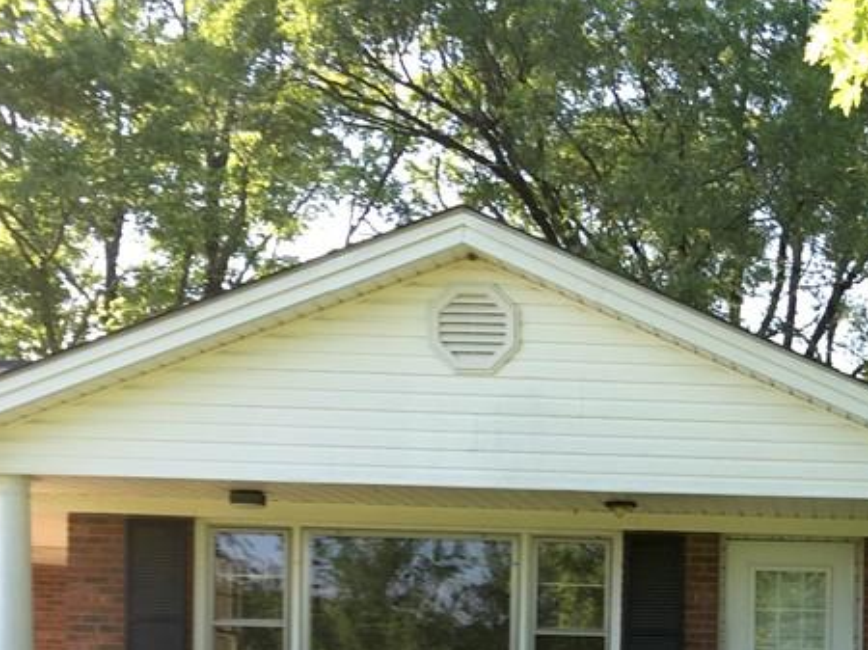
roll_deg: -1.1
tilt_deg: +0.8
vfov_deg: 21.1
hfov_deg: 27.7
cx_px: 864
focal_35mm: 66
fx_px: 1654
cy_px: 721
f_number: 2.2
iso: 25
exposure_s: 1/169
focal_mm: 4.15
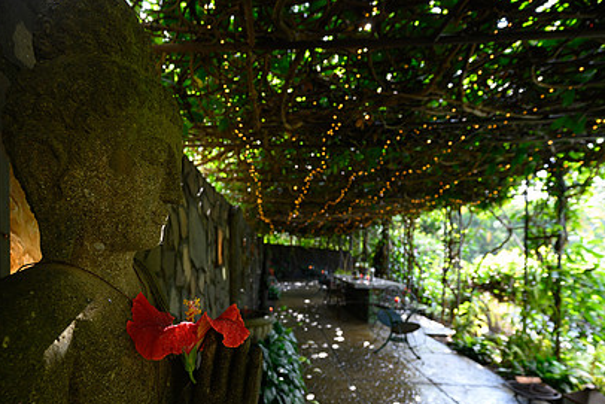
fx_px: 336
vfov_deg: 60.9
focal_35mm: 20
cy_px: 260
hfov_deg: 82.2
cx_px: 222
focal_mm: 14
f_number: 4
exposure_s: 1/50
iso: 250
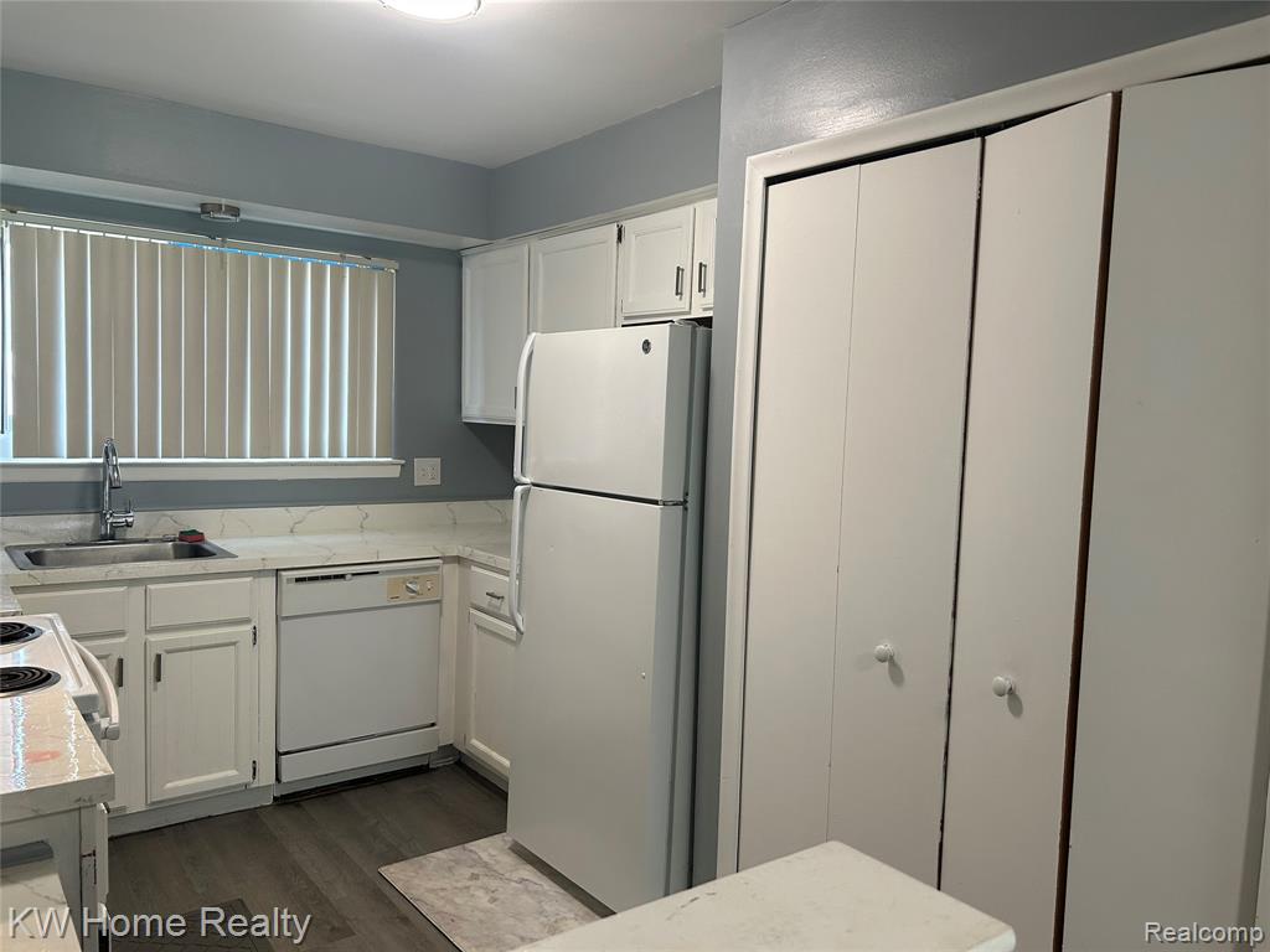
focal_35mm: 26
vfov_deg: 53.1
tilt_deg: -4.5
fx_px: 954
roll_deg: -1.6
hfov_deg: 67.3
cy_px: 476
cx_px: 635
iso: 125
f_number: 1.5
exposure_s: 1/120
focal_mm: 5.7
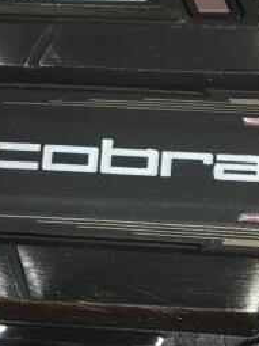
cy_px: 231
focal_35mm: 82
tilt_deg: -74.6
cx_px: 92
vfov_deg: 23.7
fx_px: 819
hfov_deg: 17.9
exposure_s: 1/40
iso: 25
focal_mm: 4.15
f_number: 2.2
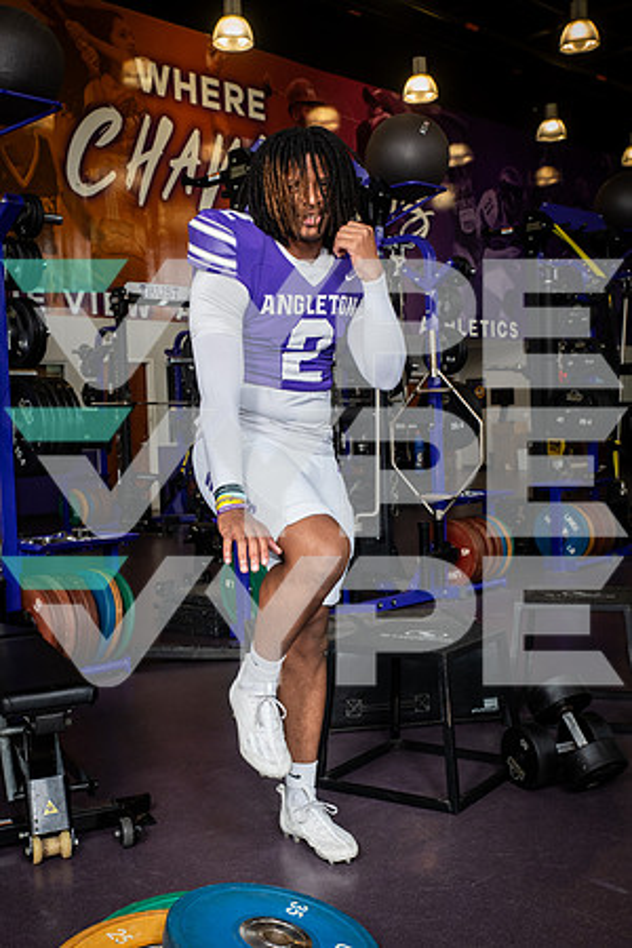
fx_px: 1106
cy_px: 474
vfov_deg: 46.4
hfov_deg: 31.9
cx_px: 316
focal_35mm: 42
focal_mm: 42
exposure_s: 1/250
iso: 800
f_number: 7.1
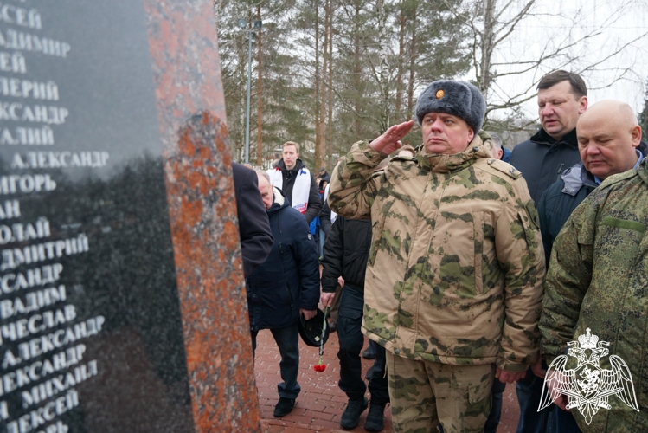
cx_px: 324
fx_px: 567
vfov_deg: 41.7
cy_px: 216
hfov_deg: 59.5
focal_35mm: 32
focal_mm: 21
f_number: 4
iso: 640
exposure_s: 1/160
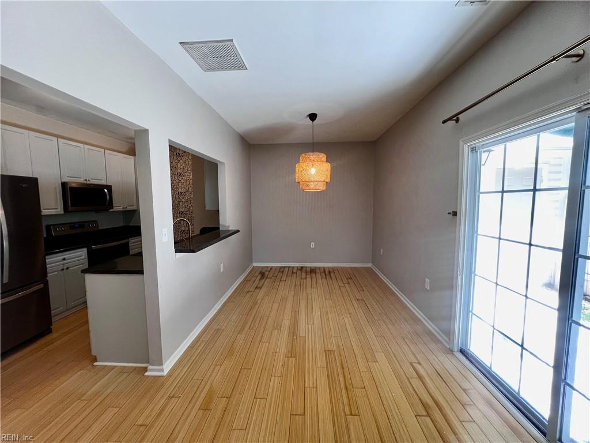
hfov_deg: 106.2
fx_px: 222
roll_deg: +1.4
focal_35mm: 13
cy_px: 222
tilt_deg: -4.5
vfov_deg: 89.9
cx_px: 295
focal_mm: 1.57
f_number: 1.8
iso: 200
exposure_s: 1/120
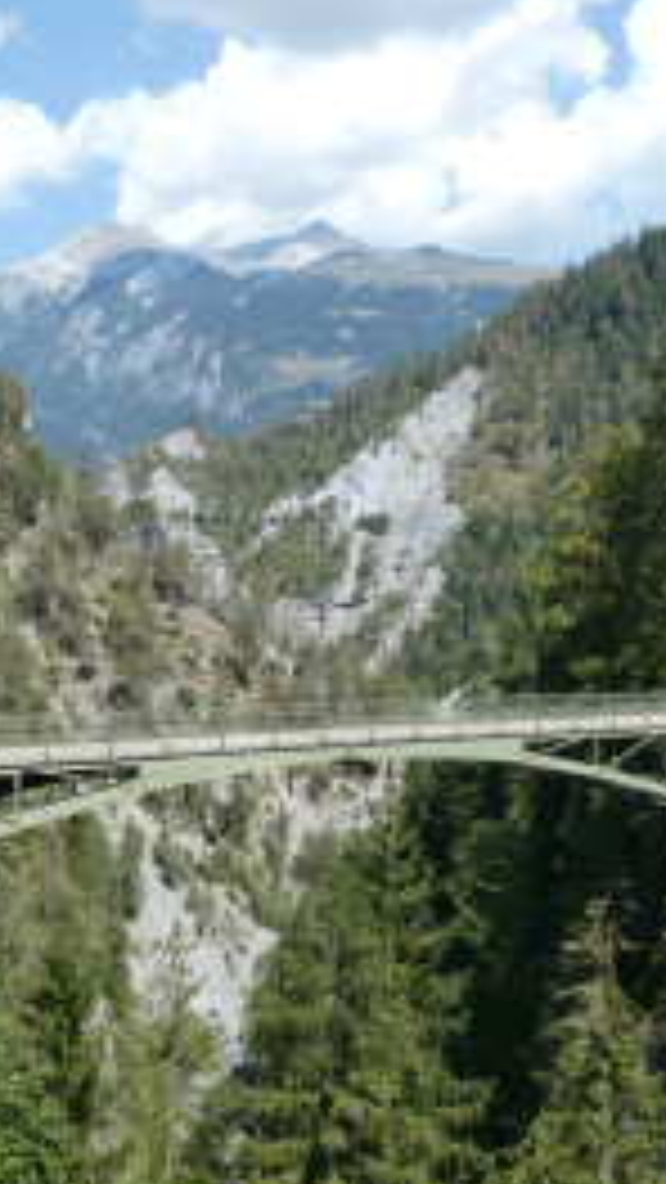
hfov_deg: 25.8
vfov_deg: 44.5
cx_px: 214
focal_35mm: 46
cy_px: 639
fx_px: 1444
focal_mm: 4.7
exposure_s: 1/640
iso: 80
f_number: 3.4
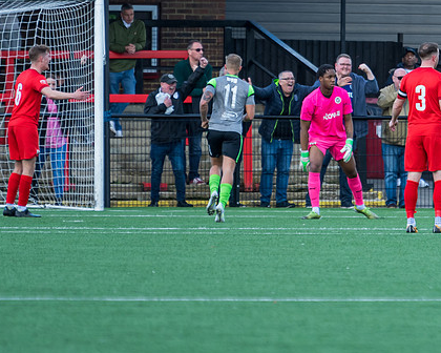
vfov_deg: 2.2
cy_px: 160
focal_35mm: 702
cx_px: 385
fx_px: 9162
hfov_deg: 2.8
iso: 400
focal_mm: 280
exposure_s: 1/800
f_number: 4
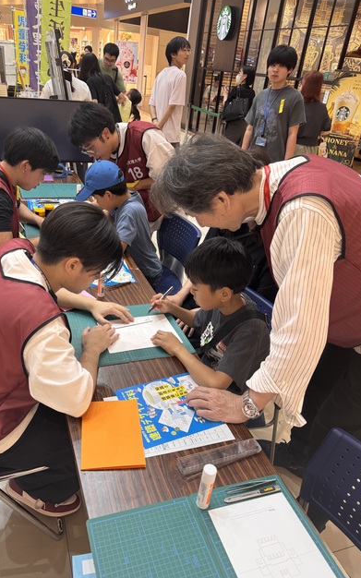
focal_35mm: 26
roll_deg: -5.9
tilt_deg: -28.3
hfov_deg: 47.3
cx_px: 146
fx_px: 409
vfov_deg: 70.4
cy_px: 283
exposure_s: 1/60
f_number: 1.78
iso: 125
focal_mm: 6.76
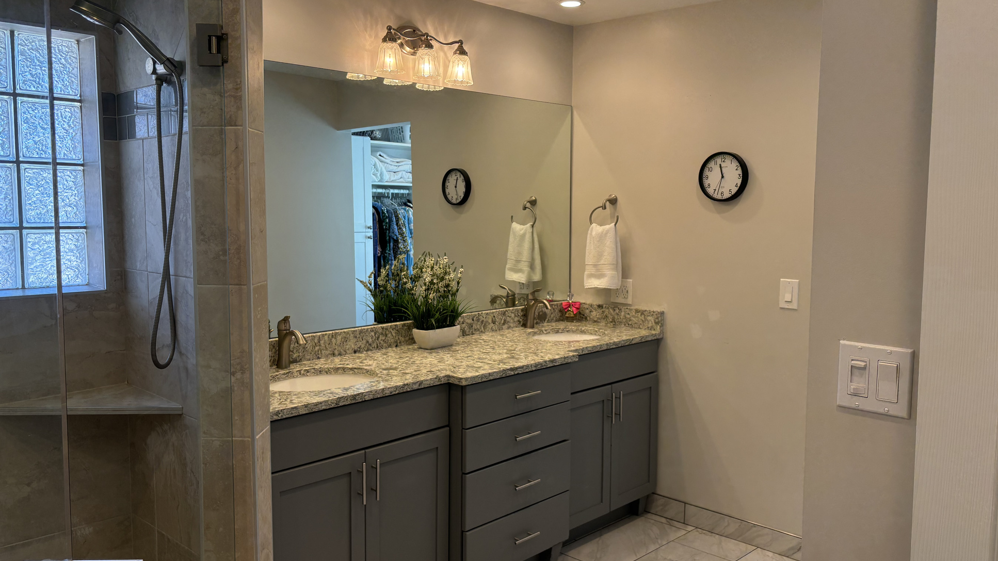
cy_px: 285
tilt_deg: -4.8
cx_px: 487
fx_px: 794
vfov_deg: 38.9
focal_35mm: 30
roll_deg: -0.7
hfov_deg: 64.3
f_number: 1.6
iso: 40
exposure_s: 1/141
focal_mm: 5.96
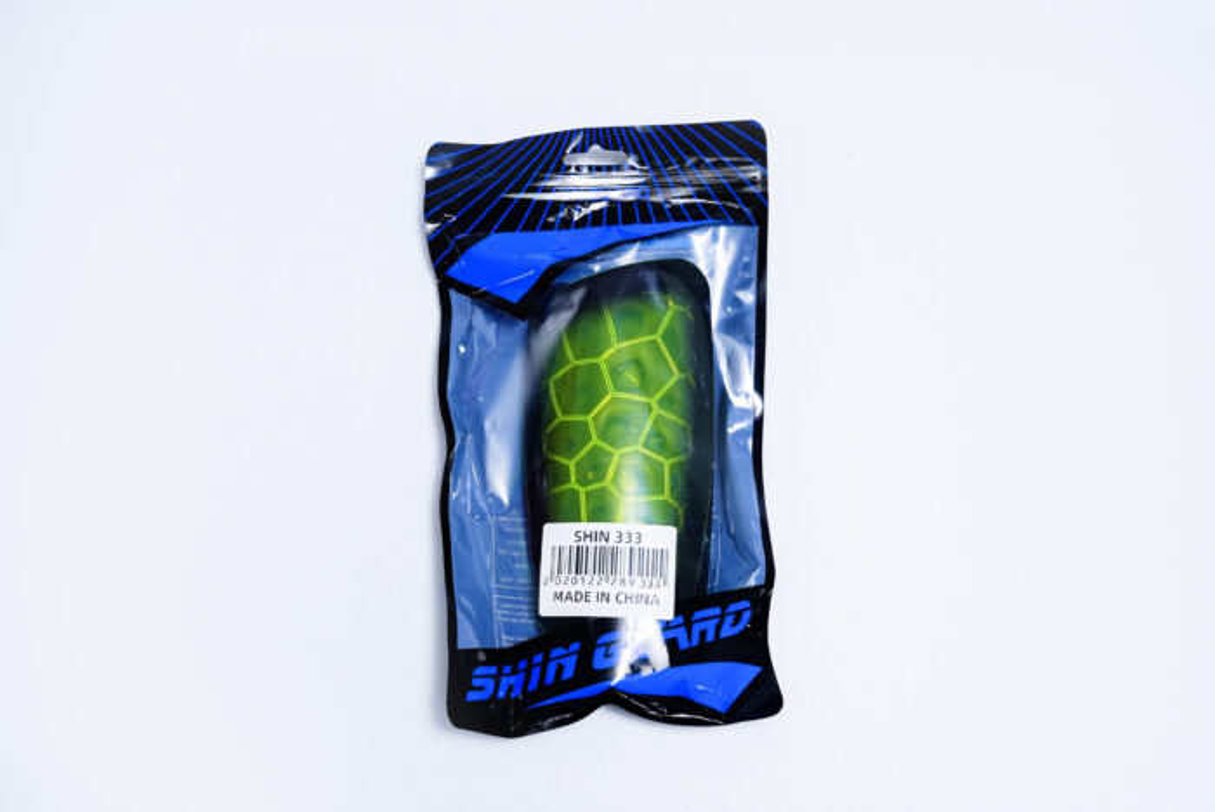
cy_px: 406
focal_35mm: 50
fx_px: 1689
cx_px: 608
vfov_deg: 27.0
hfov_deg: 39.6
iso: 3200
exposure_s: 1/160
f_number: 9
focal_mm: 50
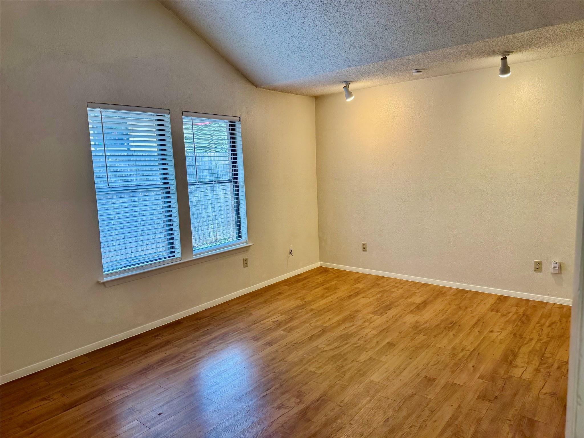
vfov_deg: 56.8
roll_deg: +1.9
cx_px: 292
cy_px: 219
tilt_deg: -8.8
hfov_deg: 71.6
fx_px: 405
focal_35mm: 24
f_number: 1.78
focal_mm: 6.76
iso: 100
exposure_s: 1/120
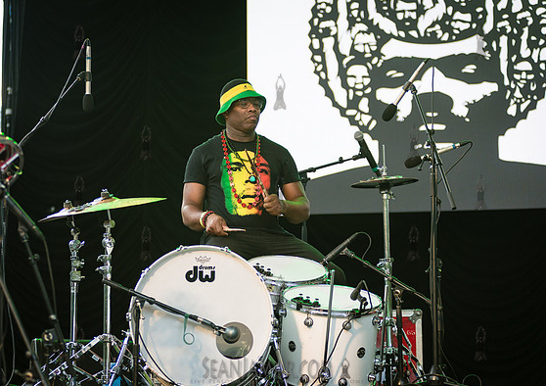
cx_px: 249
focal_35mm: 96
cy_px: 171
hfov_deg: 20.9
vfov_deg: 14.8
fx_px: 1483
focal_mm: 80
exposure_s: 1/400
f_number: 2.8
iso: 500
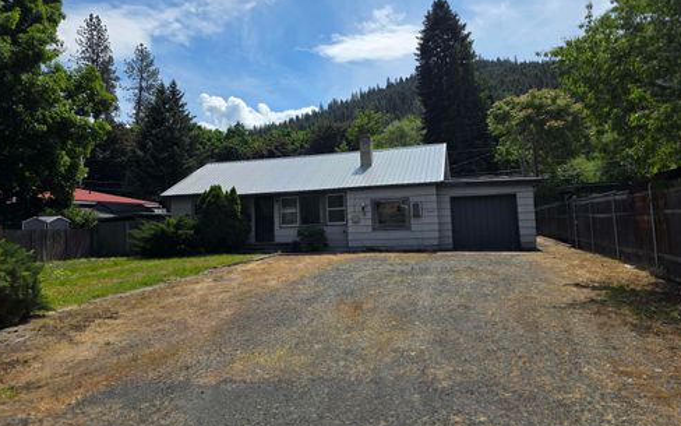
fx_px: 464
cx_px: 335
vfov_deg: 49.2
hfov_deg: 72.5
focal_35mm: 25
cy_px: 191
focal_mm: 6.3
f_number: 1.7
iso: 80
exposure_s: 1/6809
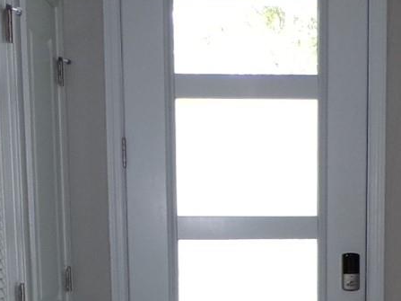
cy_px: 374
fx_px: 996
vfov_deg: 16.4
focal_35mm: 86
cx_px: 279
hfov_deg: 22.6
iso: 200
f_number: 3
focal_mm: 4.3
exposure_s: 1/34
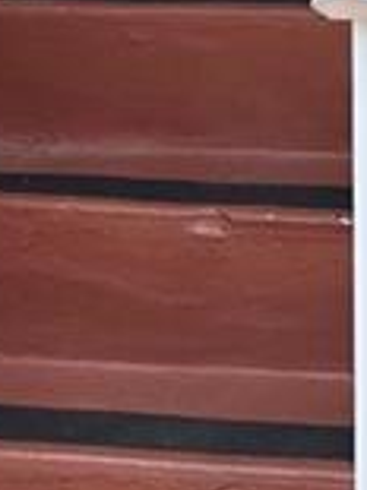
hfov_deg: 7.5
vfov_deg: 10.7
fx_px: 2520
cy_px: -272
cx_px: 1022
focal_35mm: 178
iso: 25
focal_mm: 5.4
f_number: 1.8
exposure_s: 1/629
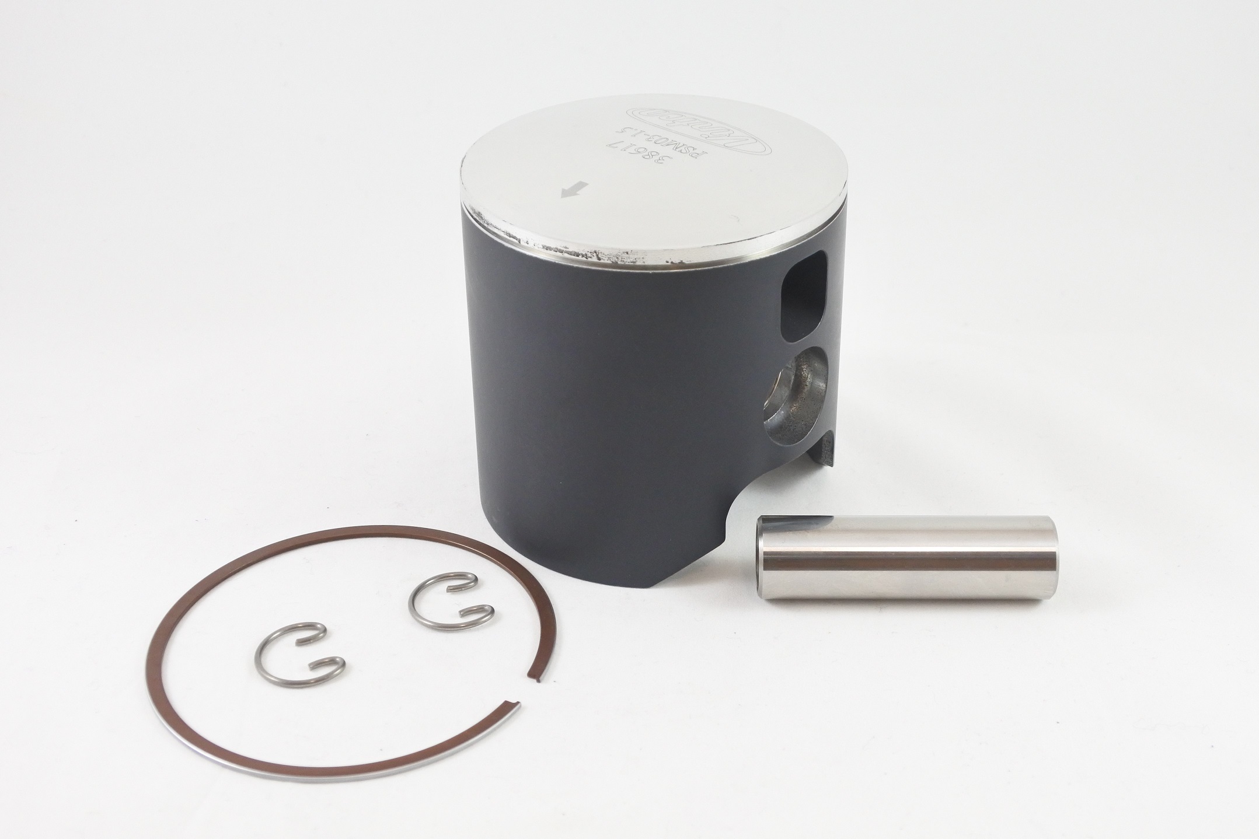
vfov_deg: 33.4
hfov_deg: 48.5
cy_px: 420
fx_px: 1399
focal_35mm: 40
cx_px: 630
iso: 640
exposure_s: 1/125
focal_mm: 15
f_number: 4.2
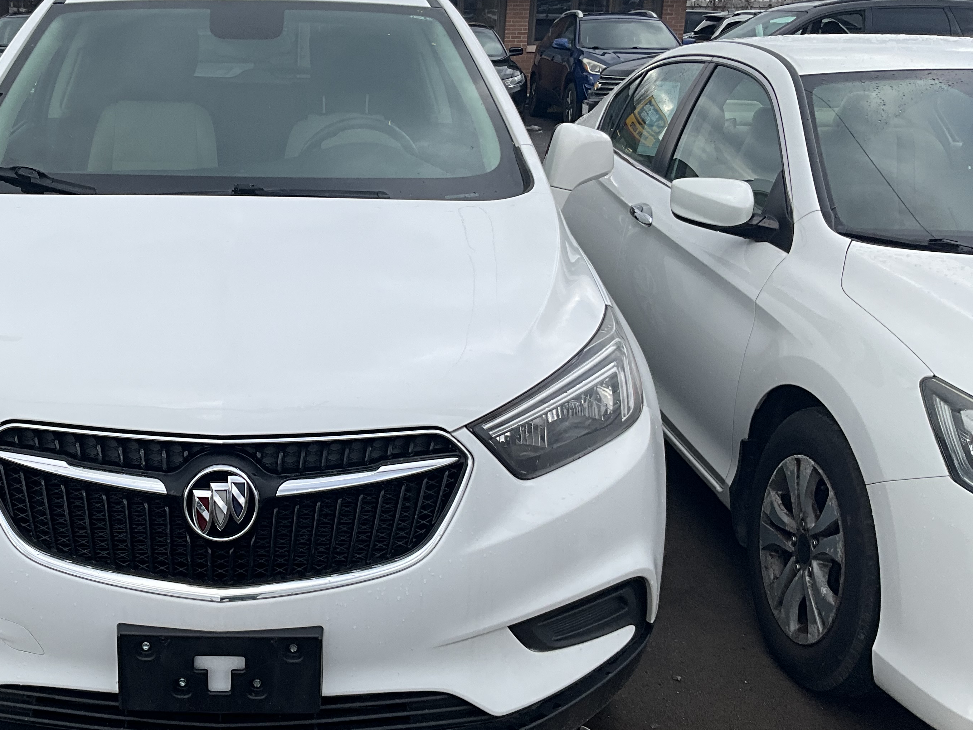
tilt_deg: -14.4
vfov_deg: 33.6
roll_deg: +0.6
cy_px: 359
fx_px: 1209
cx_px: 255
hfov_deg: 42.6
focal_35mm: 43
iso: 25
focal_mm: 3
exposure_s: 1/529
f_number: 1.8
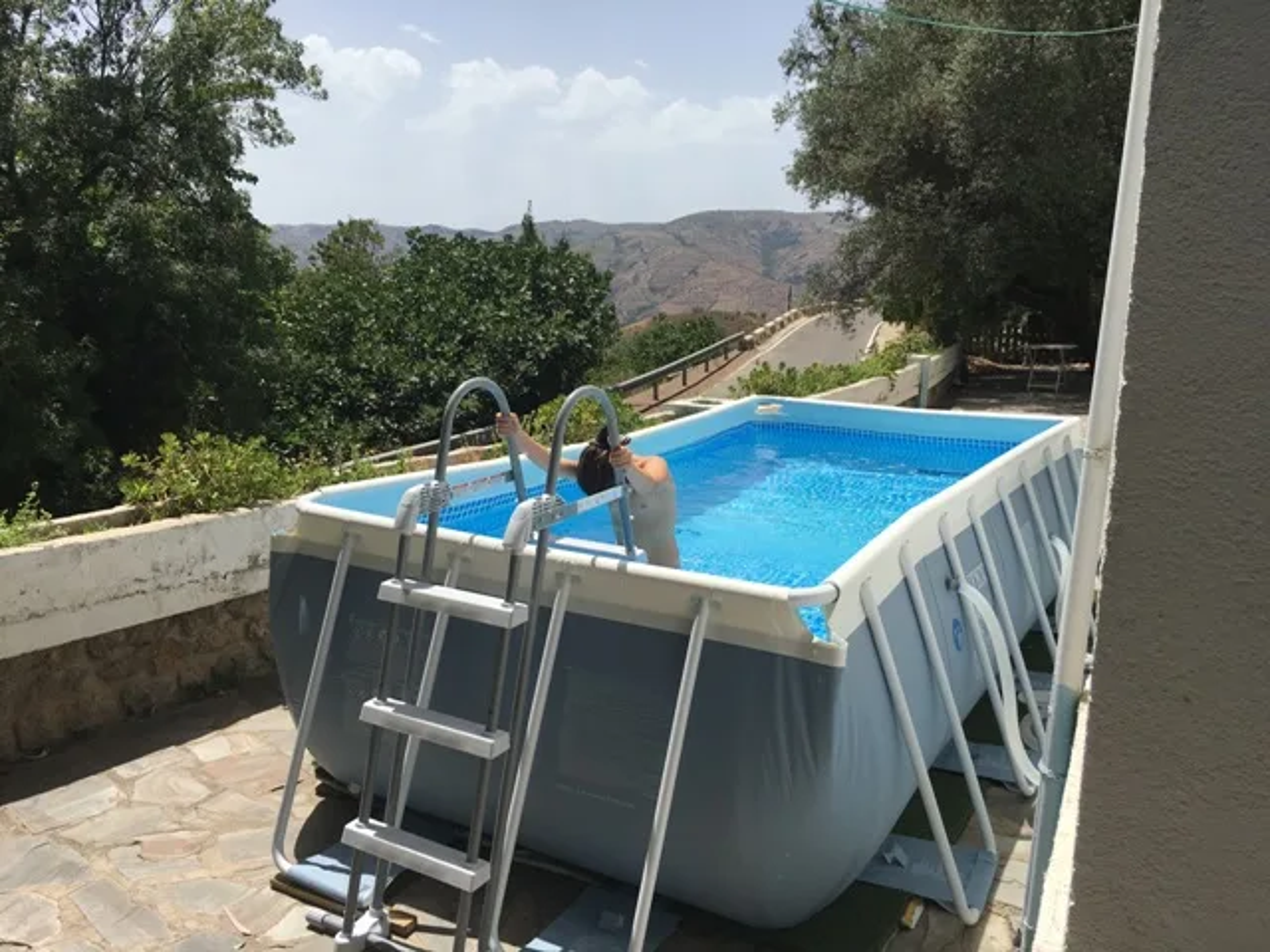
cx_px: 635
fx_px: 1064
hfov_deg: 61.7
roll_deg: +0.2
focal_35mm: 29
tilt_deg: -9.8
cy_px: 476
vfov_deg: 48.2
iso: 25
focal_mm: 4.15
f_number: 2.2
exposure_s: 1/2262
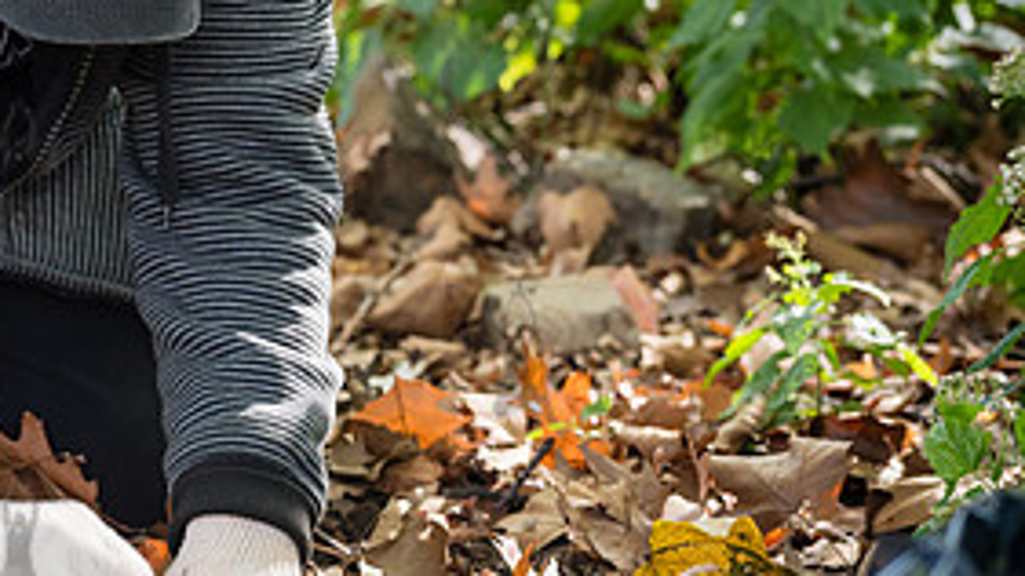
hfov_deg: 14.2
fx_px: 4049
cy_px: 160
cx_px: -48
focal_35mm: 149
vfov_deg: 8.1
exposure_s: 1/60
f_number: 4
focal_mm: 65
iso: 500
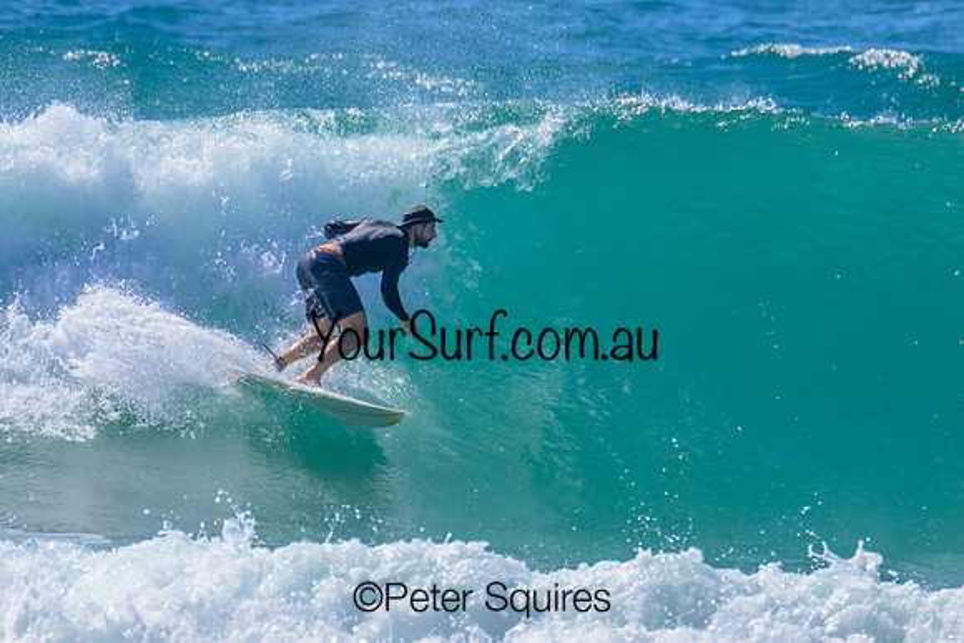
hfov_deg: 1.9
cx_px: 497
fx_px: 29434
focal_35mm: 1099
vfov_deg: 1.3
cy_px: 241
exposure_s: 1/2000
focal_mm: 800
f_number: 11
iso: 1000
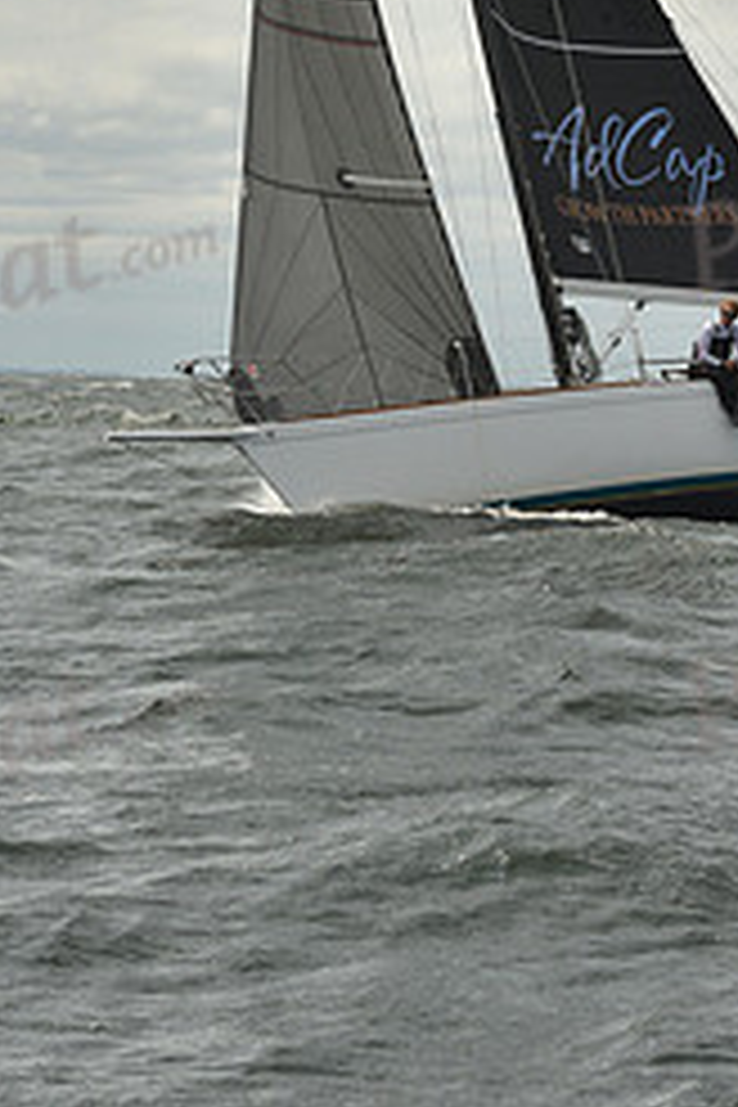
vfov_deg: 12.3
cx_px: 452
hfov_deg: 8.3
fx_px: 5073
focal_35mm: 165
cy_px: 9
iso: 250
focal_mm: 70
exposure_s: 1/800
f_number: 11
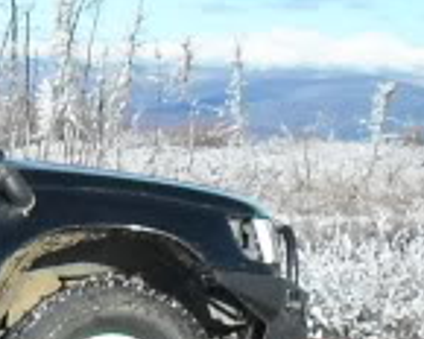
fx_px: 3024
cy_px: 336
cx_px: -570
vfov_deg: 6.4
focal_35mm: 241
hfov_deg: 7.5
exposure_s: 1/180
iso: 100
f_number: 8.9
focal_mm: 6.2
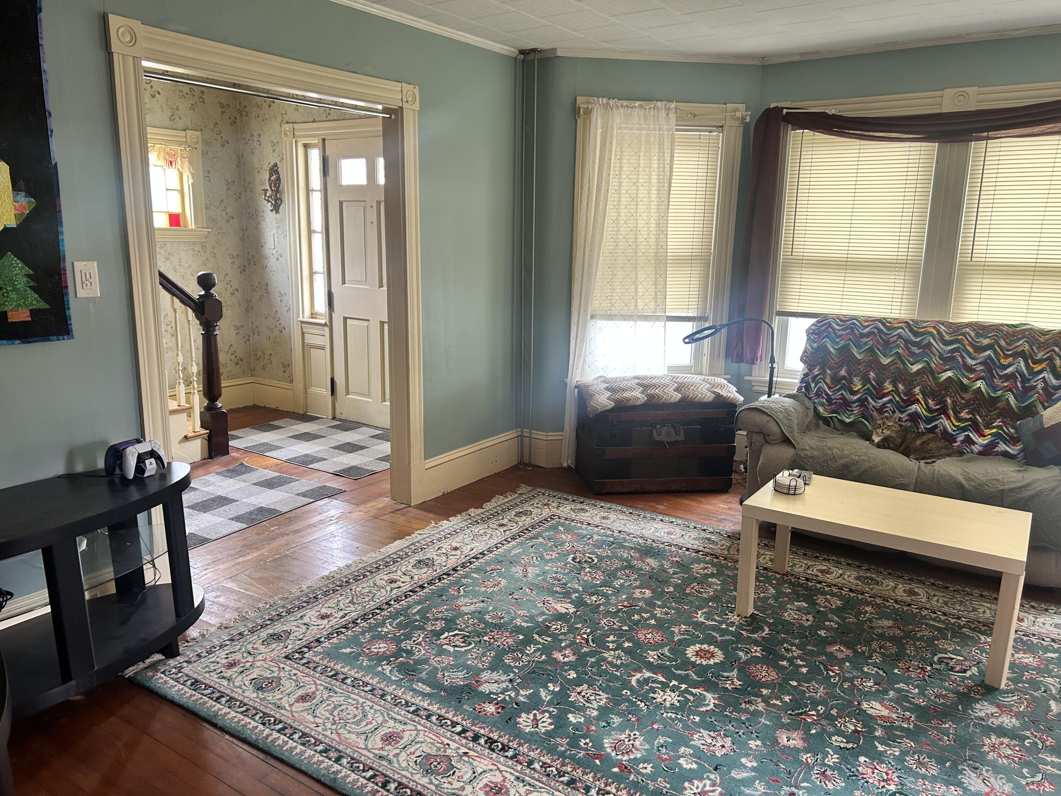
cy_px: 398
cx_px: 530
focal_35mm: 26
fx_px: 797
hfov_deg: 67.3
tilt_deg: -12.1
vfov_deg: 53.1
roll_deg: -0.9
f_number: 1.5
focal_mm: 5.7
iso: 125
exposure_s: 1/93
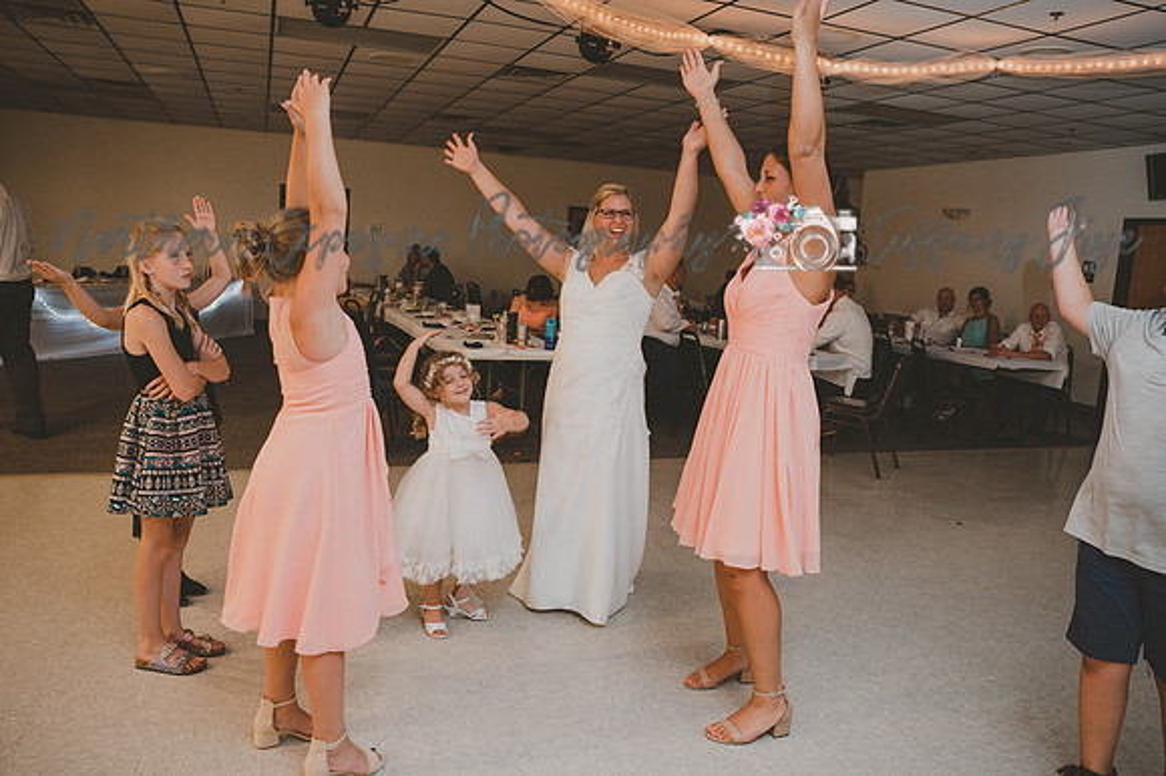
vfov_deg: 47.9
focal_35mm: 27
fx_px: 874
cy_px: 388
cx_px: 583
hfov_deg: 67.4
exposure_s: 1/60
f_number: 4
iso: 2200
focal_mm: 27
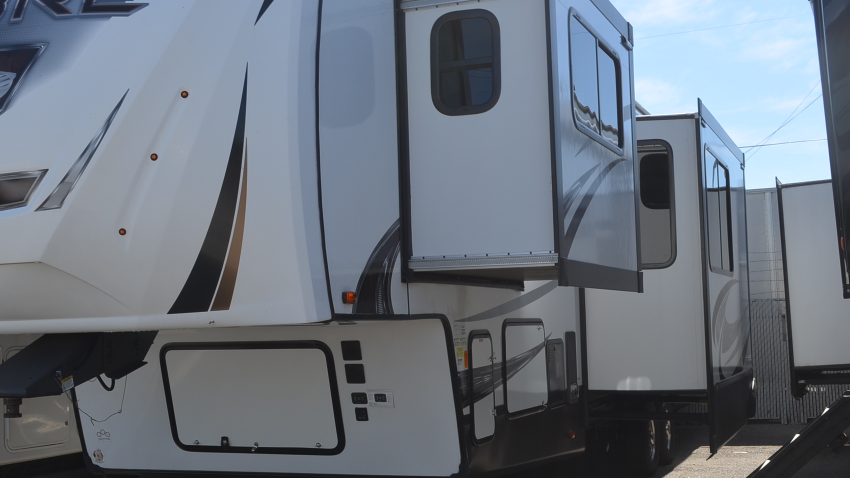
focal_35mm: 50
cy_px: 241
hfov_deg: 41.2
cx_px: 362
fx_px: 1127
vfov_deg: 23.9
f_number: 8
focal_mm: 22
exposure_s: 1/250
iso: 125
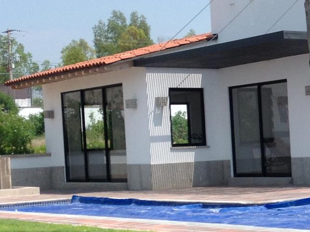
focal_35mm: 110
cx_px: 345
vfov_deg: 13.4
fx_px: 984
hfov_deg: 17.3
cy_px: 148
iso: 50
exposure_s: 1/1890
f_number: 2.4
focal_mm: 4.28
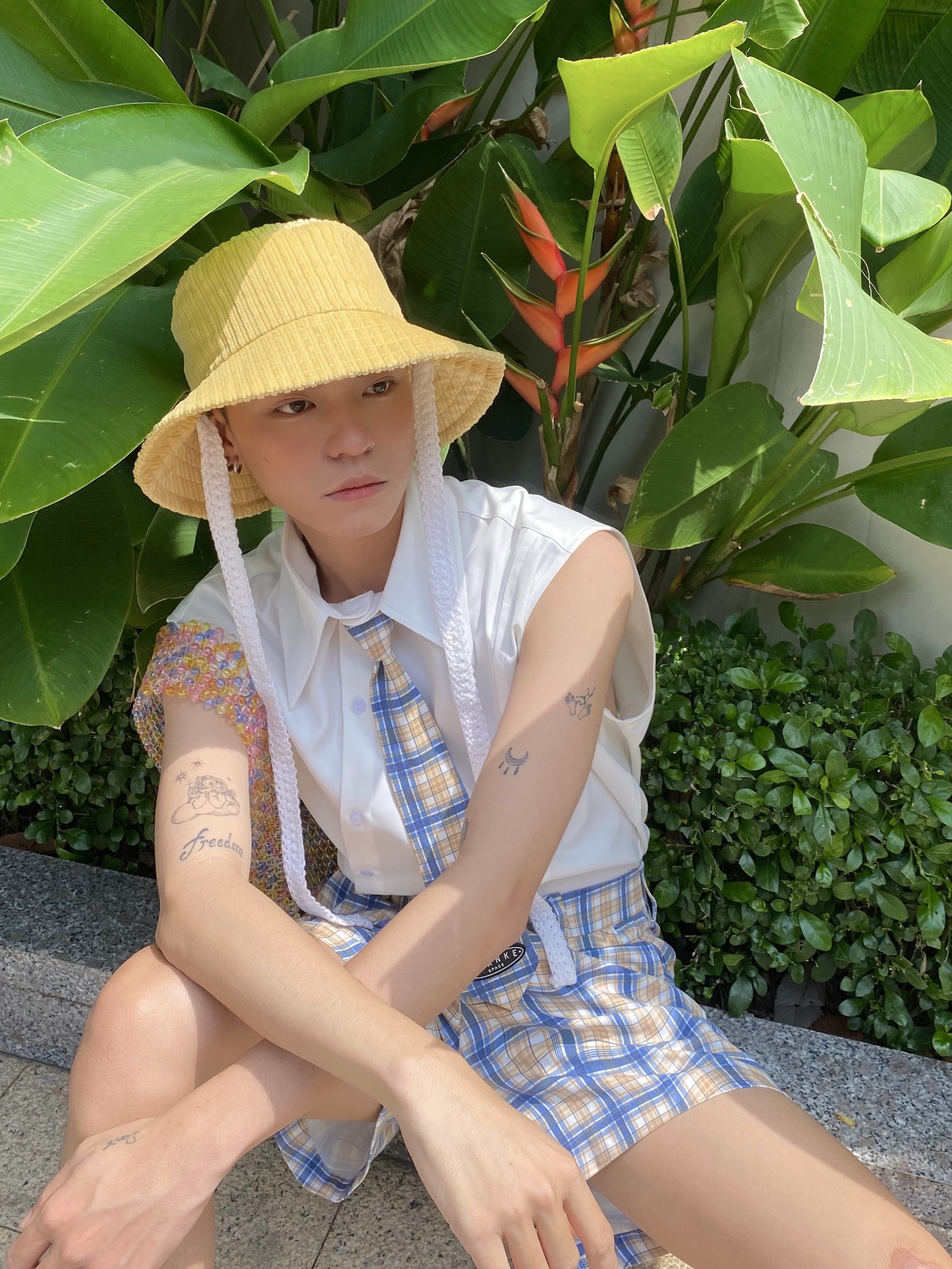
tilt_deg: -19.1
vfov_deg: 65.3
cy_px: 628
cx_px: 485
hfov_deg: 51.3
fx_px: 990
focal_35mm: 27
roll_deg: -3.6
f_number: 1.8
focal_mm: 4.25
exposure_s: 1/1072
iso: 32
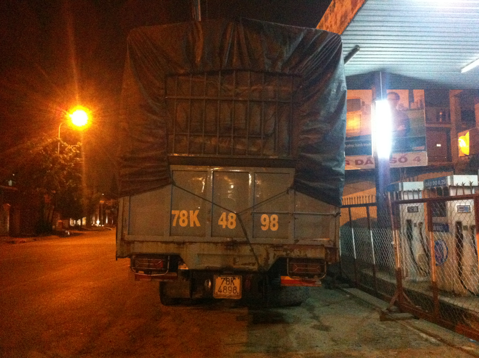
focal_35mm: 35
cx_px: 240
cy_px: 179
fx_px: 484
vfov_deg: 40.6
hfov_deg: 52.7
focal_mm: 3.85
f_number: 2.8
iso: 1000
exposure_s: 1/15
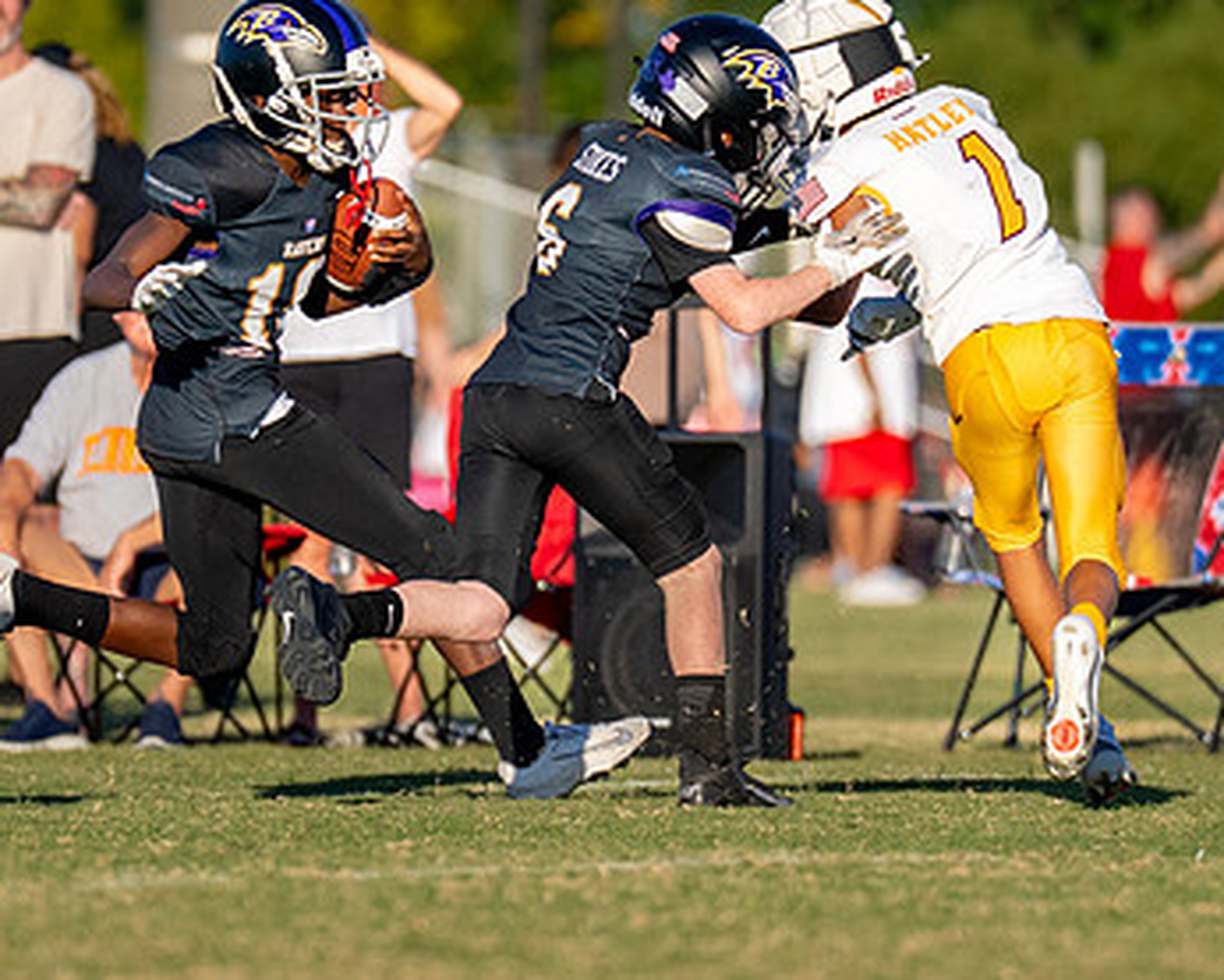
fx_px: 28155
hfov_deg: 2.5
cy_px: 402
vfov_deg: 2.0
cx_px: 403
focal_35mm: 777
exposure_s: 1/3200
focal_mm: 200
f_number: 2.8
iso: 160
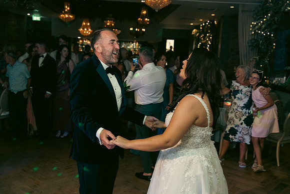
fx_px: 314
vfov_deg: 34.2
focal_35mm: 39
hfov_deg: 49.5
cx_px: 145
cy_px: 97
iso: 2500
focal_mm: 39
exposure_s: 1/160
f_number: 3.5
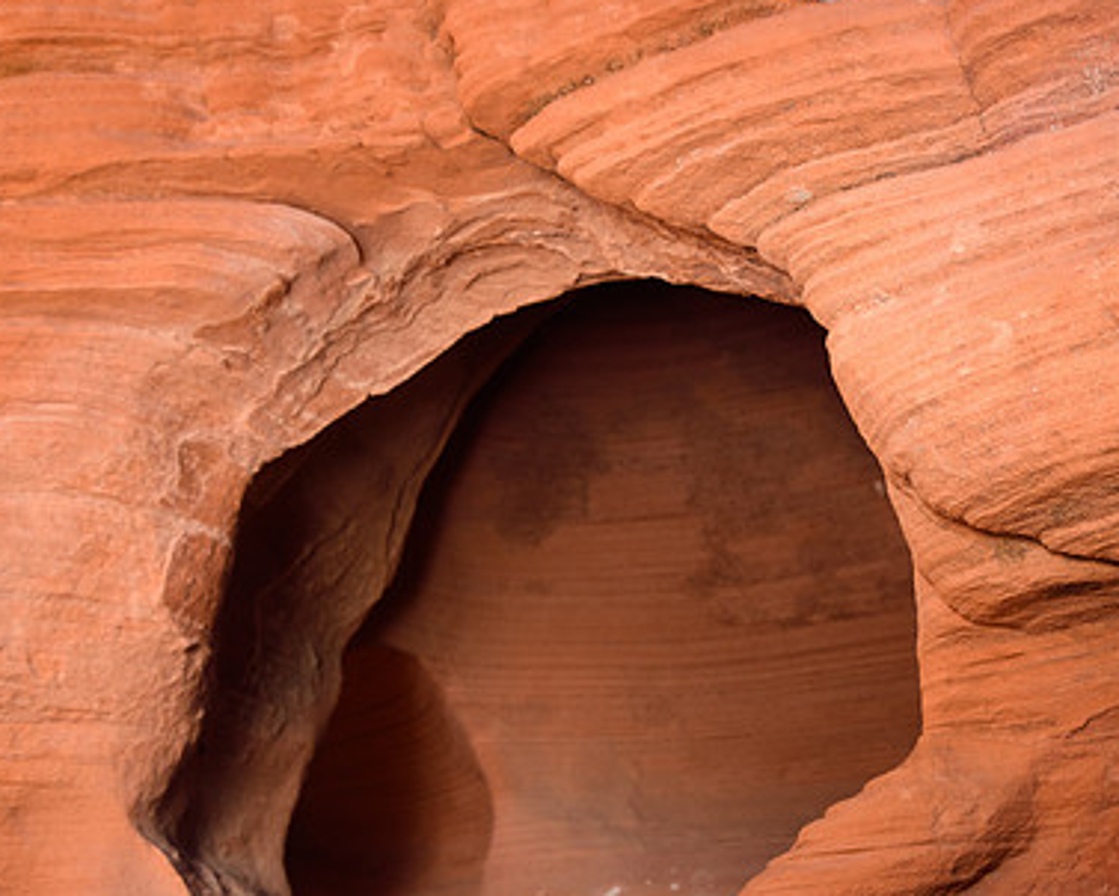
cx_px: 772
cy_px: 556
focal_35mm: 39
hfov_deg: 45.9
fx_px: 1292
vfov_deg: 38.0
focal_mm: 18
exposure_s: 1/400
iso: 800
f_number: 5.6
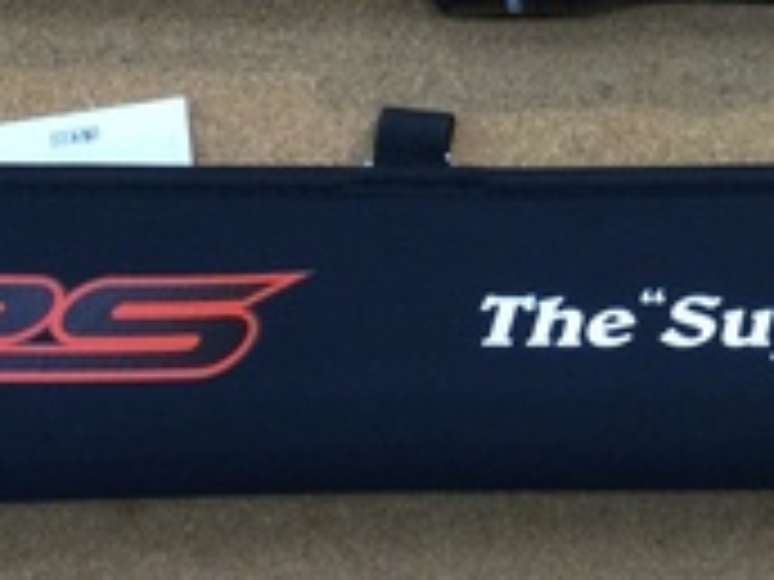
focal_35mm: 108
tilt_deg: -79.0
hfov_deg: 17.6
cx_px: 828
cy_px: 108
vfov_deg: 13.6
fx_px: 2415
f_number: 2.4
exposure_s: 1/30
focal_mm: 3.3
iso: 40
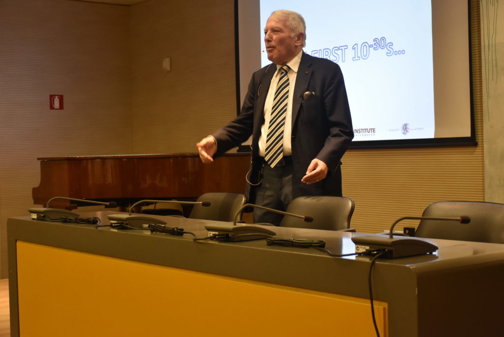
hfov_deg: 33.4
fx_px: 840
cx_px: 252
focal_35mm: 60
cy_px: 168
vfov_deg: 22.7
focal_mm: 40
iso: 1600
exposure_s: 1/100
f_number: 5
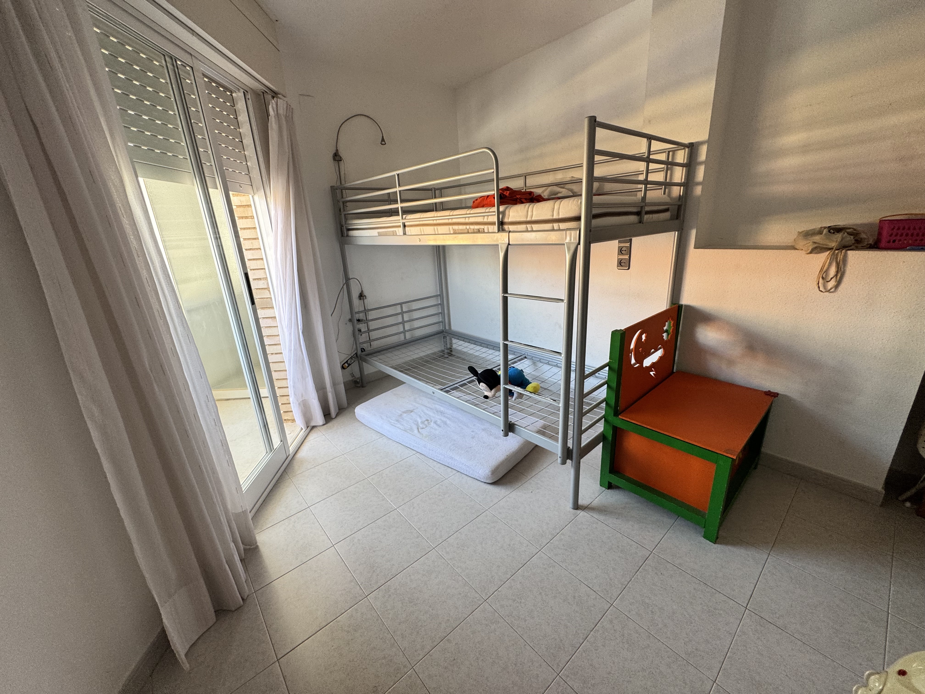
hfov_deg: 102.1
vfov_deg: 85.7
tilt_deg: -17.3
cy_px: 347
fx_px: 374
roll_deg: +4.5
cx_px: 462
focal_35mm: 14
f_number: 2.2
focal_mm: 2.22
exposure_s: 1/99
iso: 100
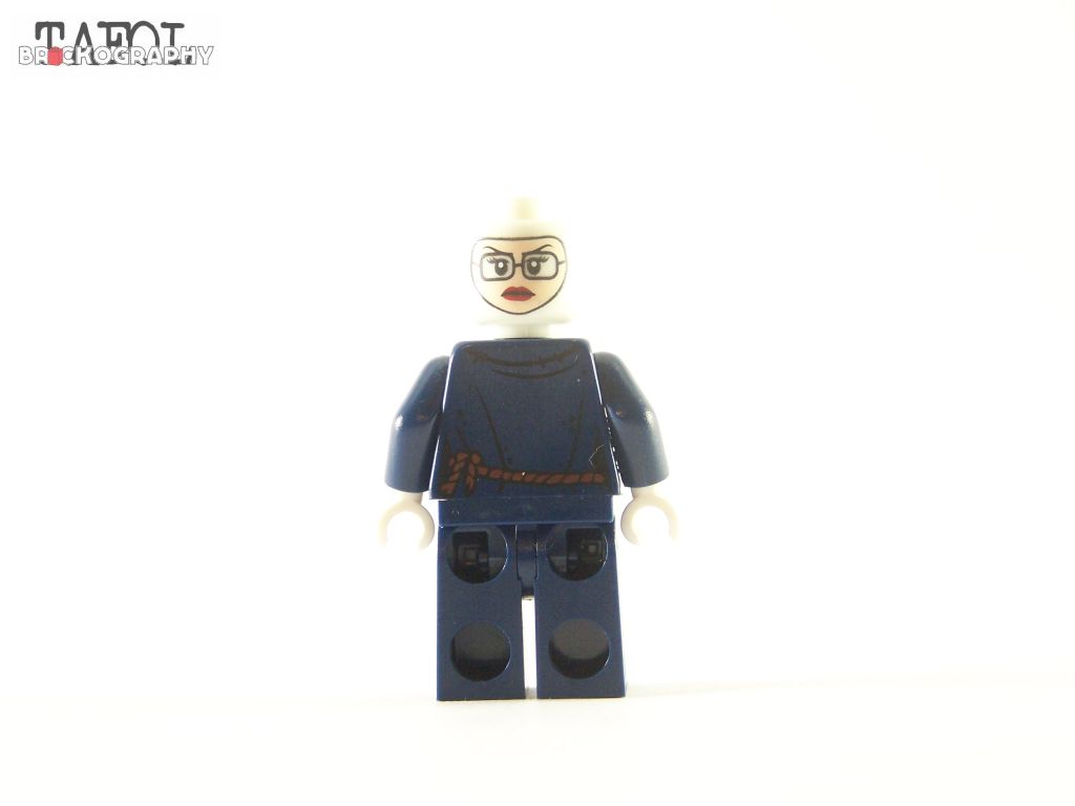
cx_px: 538
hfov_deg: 18.7
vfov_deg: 14.1
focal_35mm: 105
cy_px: 403
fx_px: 3261
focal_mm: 17.5
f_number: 3.2
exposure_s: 1/20
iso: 200
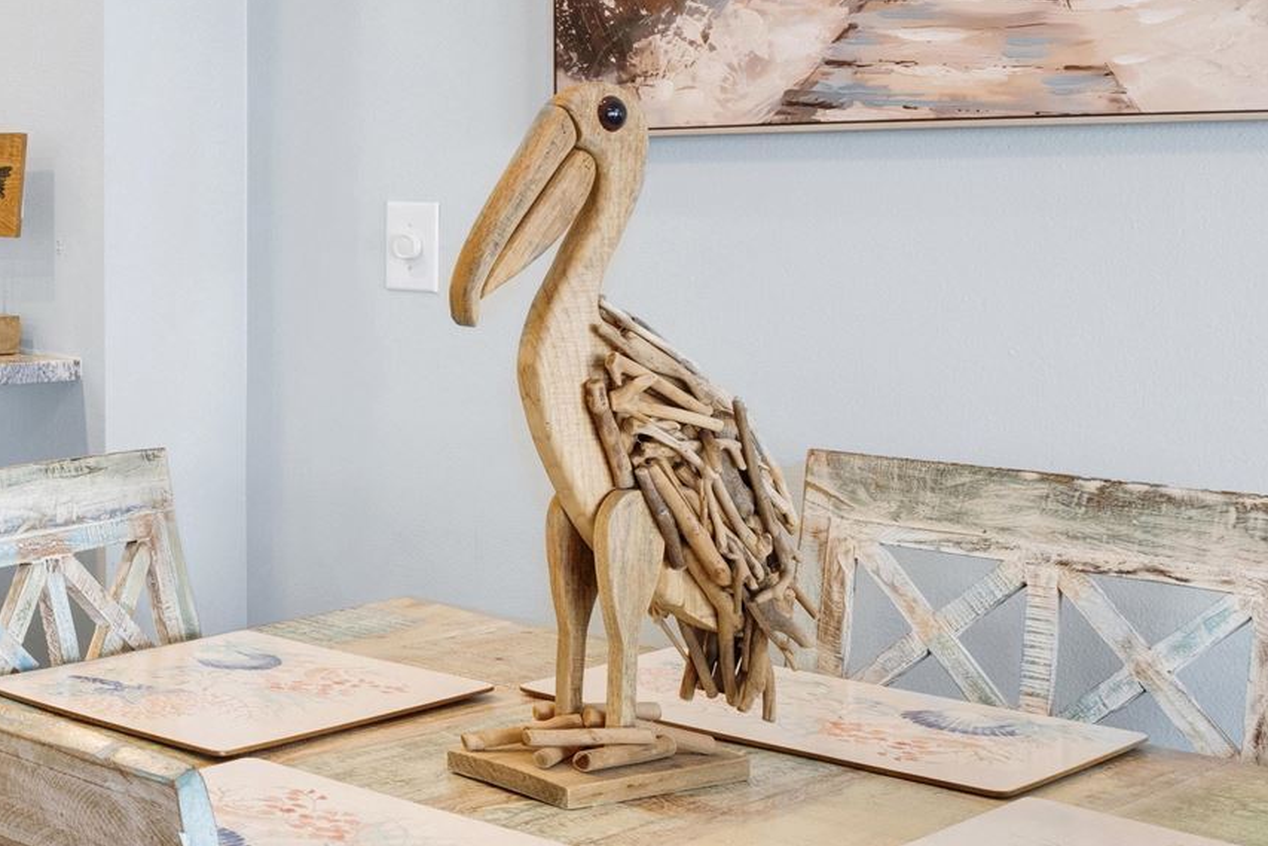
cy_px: 158
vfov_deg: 24.6
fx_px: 1902
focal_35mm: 54
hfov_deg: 28.6
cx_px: -467
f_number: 11
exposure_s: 1/10
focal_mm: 15
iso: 400
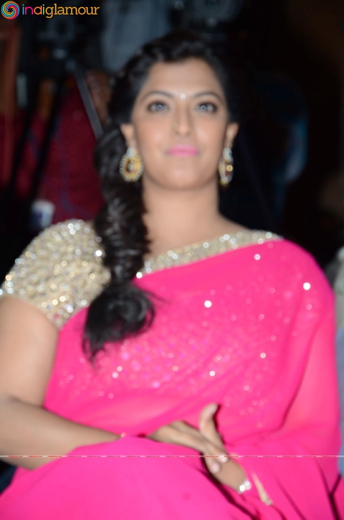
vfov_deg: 13.1
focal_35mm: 158
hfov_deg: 8.7
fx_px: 2269
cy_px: 260
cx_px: 172
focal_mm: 105
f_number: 6.3
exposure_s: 1/125
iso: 500
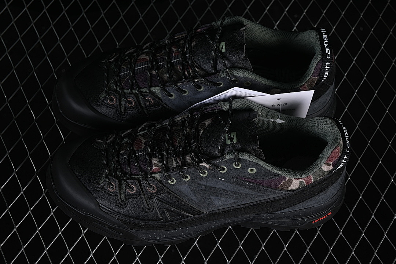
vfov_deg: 18.2
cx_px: 198
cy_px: 132
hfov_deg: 27.0
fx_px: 825
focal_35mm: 75
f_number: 6.3
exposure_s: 1/50
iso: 160
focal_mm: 50
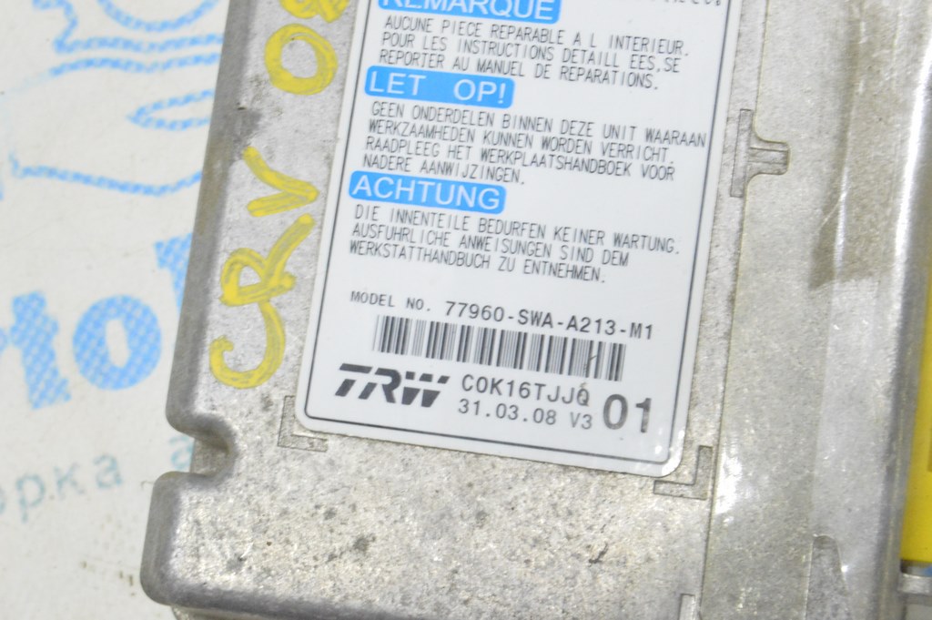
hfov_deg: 24.6
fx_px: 2134
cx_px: 466
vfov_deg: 16.5
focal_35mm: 82
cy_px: 310
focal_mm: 55
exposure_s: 1/15
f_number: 20
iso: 6400
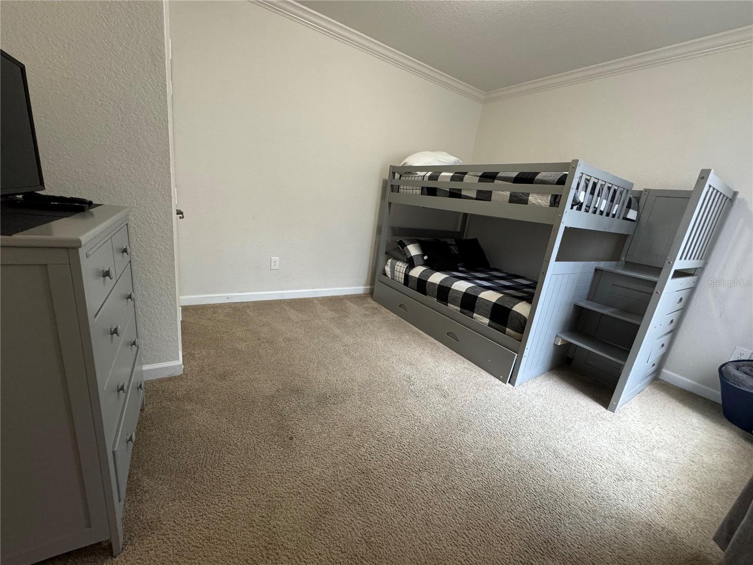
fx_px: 305
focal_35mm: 14
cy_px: 282
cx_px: 376
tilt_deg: -16.1
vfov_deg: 85.7
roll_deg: -7.5
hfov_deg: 102.1
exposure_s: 1/60
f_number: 2.2
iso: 400
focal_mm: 2.22
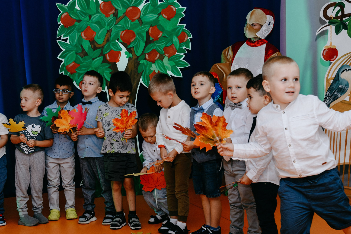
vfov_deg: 19.1
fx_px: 692
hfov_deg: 28.3
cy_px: 159
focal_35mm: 71
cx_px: 120
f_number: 4
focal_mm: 42
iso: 250
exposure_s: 1/160
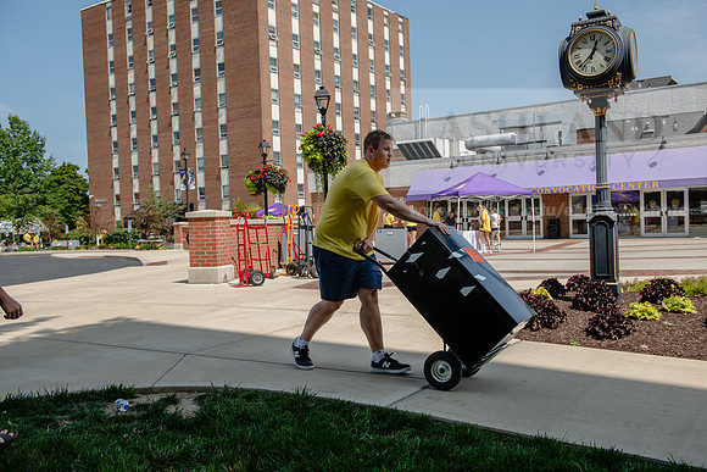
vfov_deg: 38.9
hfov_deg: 55.8
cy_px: 236
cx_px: 354
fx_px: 668
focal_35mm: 34
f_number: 5
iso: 80
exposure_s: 1/400
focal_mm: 34
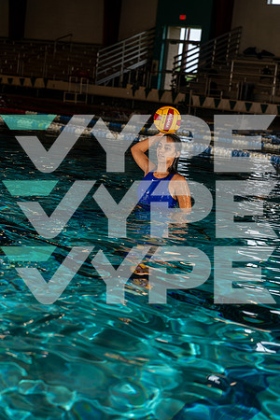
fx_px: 817
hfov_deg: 19.5
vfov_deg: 28.8
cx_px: 140
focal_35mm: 70
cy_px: 210
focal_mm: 70
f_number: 4
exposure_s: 1/250
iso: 100
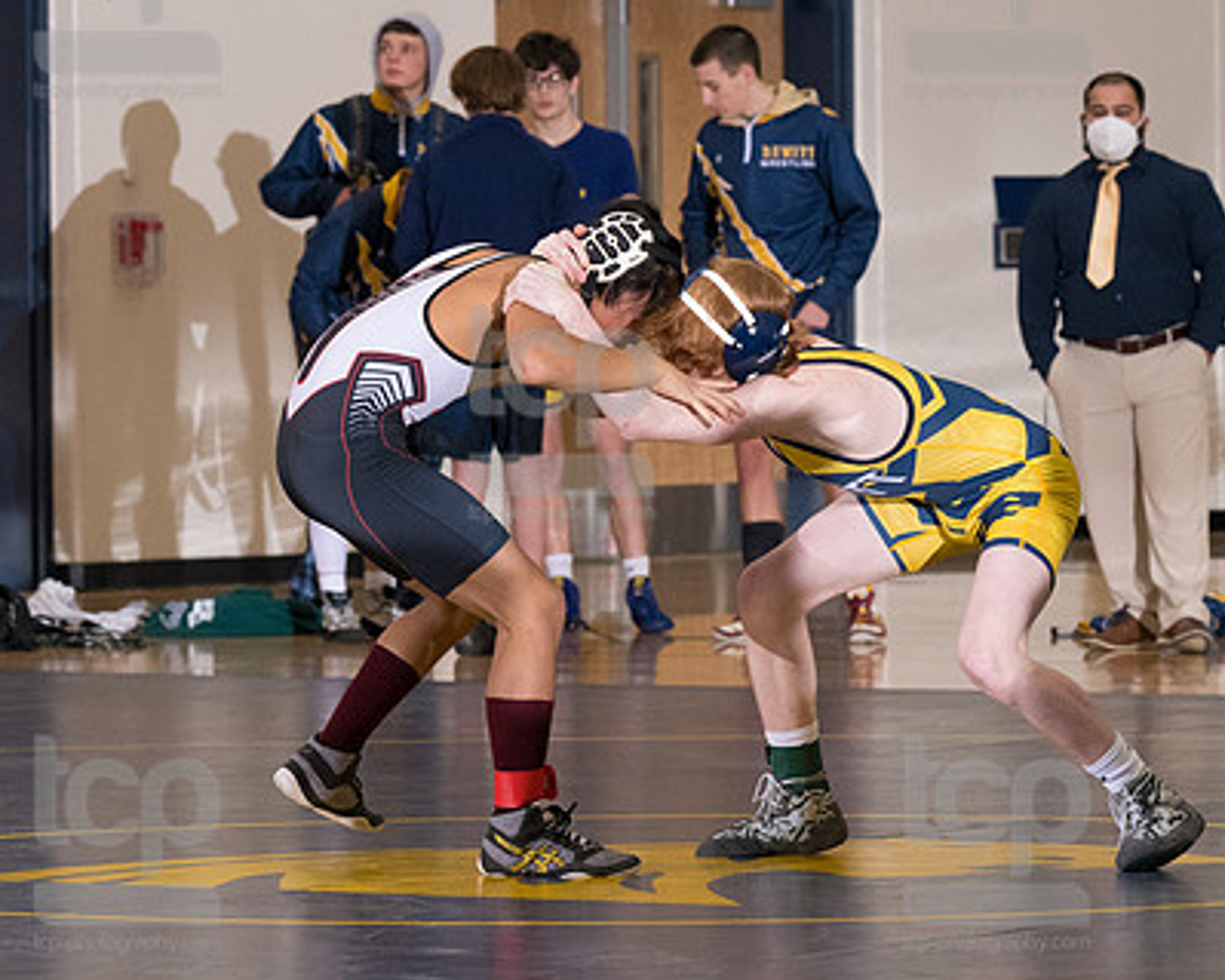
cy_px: 415
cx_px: 562
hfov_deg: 7.6
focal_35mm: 255
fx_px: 9243
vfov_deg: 6.1
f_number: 5.6
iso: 2000
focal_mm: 125
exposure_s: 1/250
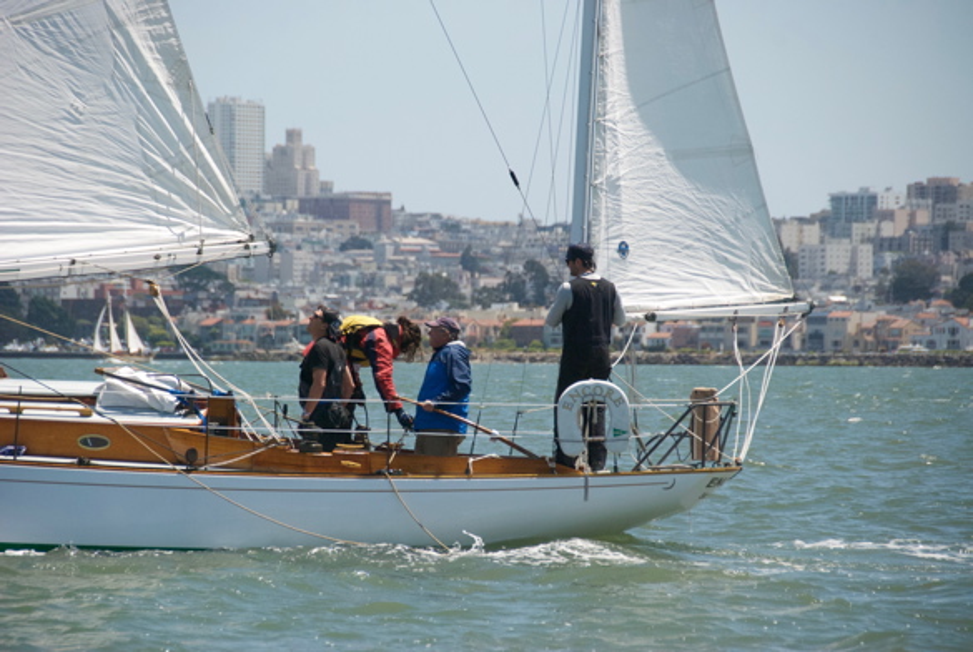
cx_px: 486
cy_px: 326
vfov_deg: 6.1
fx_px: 6090
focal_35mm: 225
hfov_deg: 9.1
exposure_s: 1/3200
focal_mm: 150
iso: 800
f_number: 5.6
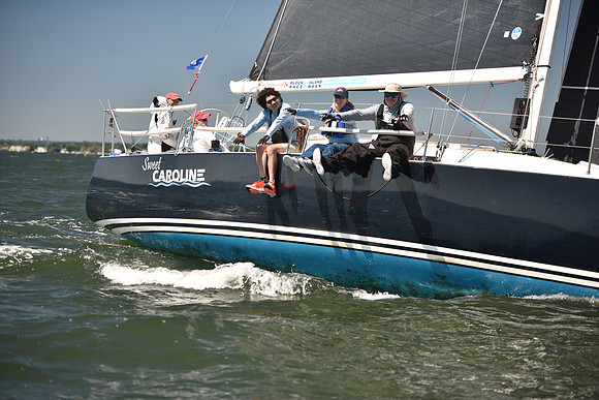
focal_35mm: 105
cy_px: 200
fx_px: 1747
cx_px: 300
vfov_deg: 13.0
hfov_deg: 19.5
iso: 250
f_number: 2.8
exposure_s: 1/1250
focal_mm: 105
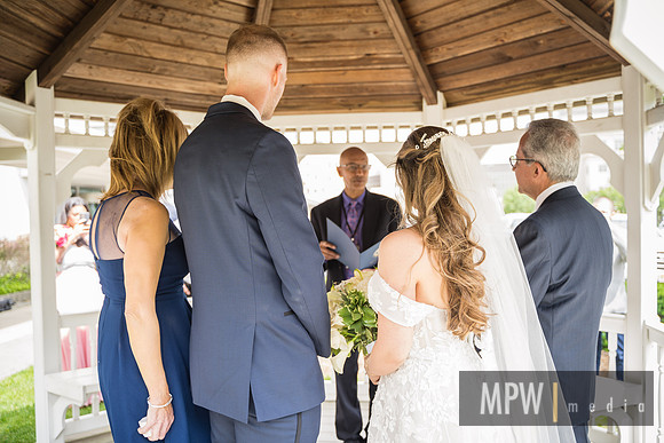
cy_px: 222
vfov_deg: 46.4
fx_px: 517
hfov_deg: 65.5
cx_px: 332
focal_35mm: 28
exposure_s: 1/125
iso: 100
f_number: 2.8
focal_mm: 28
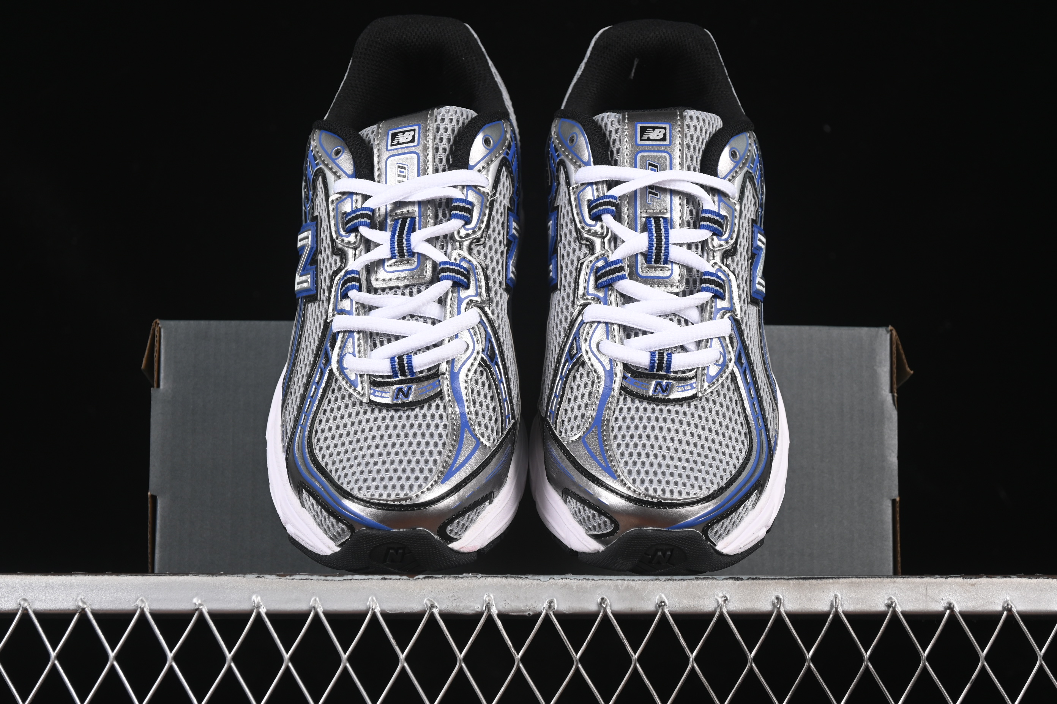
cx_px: 528
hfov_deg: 27.0
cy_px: 352
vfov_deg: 18.2
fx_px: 2202
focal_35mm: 75
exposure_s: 1/60
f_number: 6.3
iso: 160
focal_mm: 50
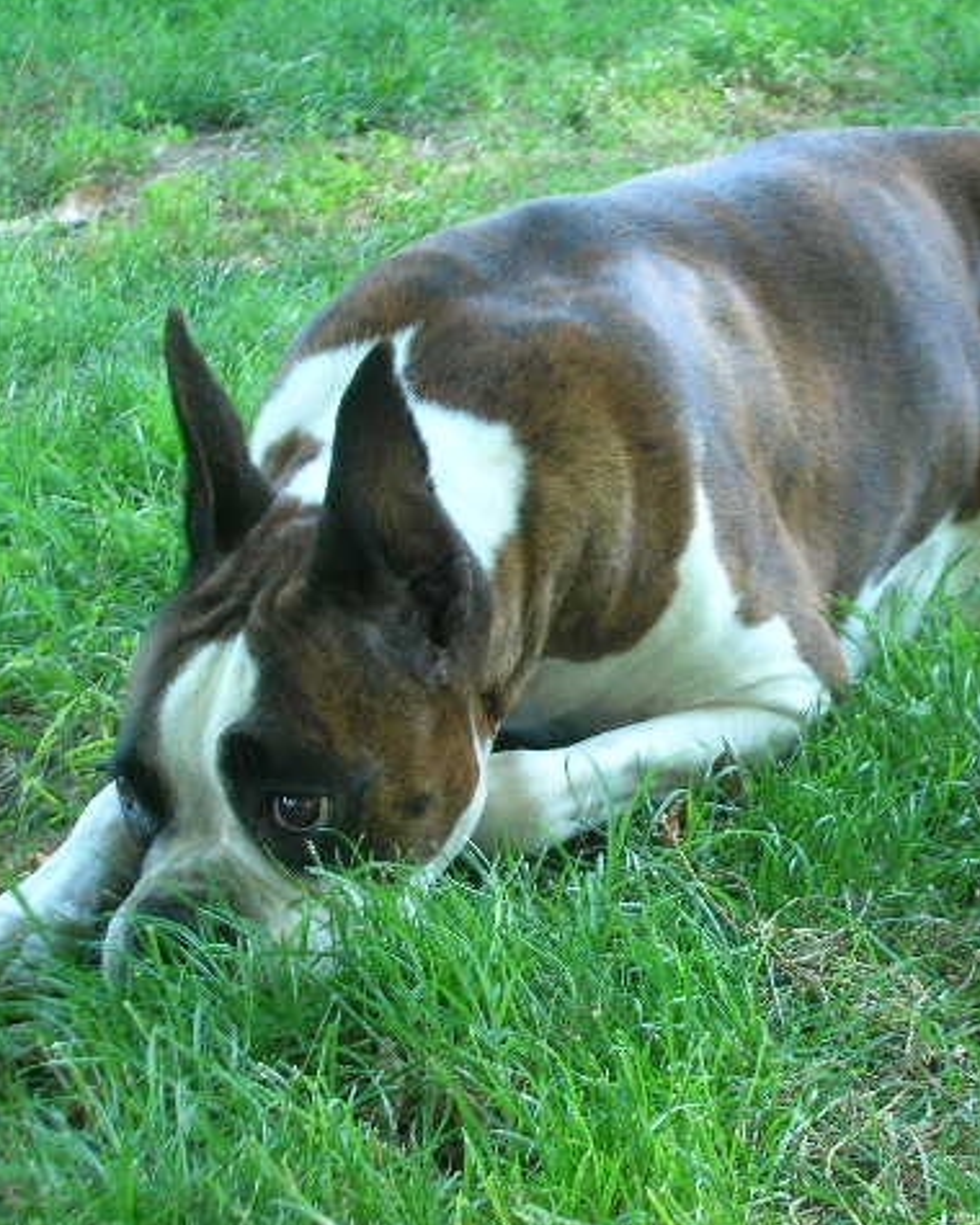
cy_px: 611
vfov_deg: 20.8
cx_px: 632
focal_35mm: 92
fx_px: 3335
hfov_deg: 16.7
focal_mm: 11.7
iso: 50
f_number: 3.9
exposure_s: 1/15
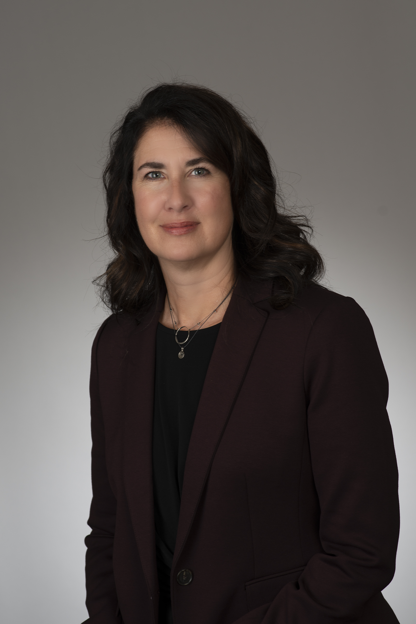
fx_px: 1472
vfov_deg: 23.9
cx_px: 208
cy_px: 312
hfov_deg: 16.1
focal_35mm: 85
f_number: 5.6
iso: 50
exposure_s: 1/125
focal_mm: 85
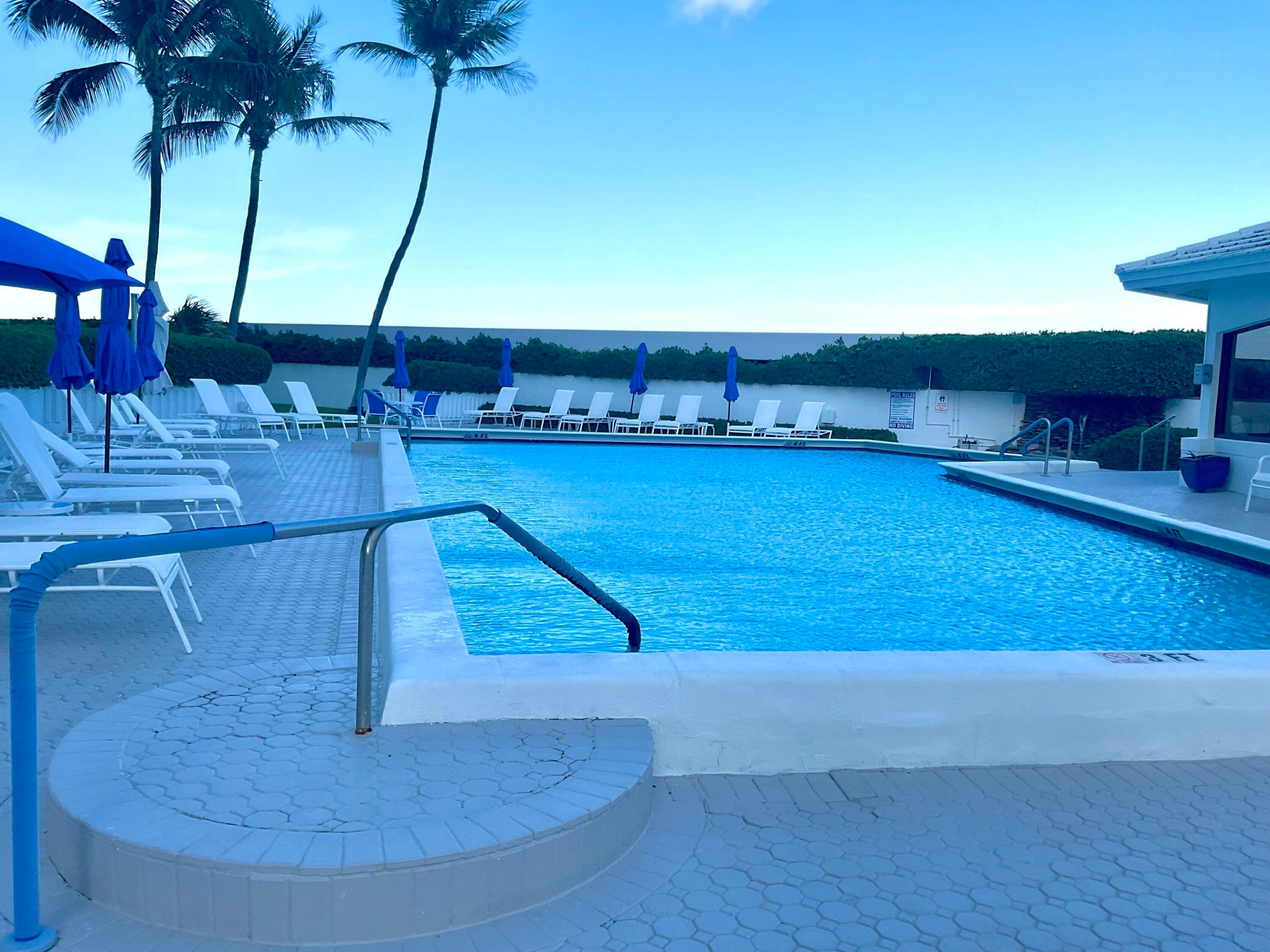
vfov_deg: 48.2
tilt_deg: -3.9
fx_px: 1064
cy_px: 476
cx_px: 635
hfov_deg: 61.7
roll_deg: -1.6
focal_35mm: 29
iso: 16
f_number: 1.8
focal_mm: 3
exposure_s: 1/1279
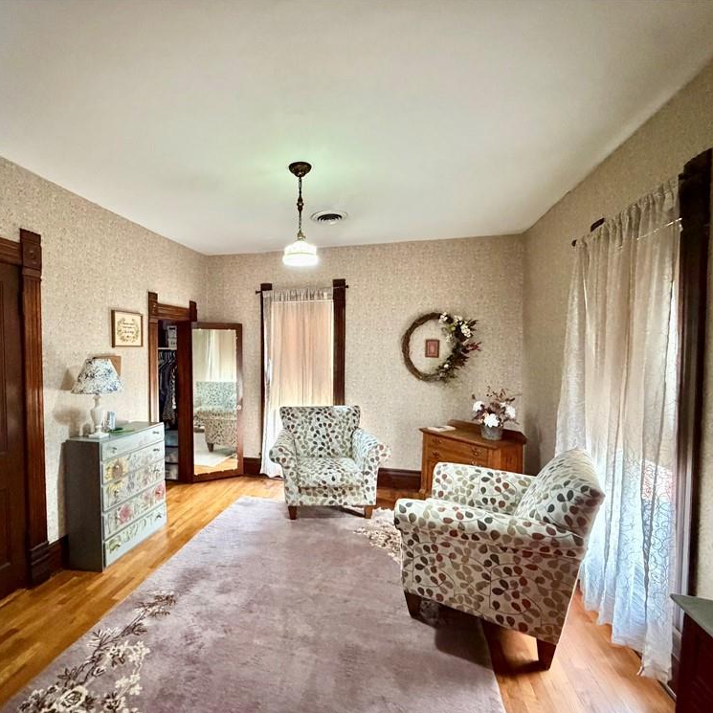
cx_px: 285
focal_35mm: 17
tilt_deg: -2.6
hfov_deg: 83.0
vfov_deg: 84.0
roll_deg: +0.3
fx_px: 396
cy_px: 366
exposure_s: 1/60
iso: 1250
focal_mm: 2.22
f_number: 2.2
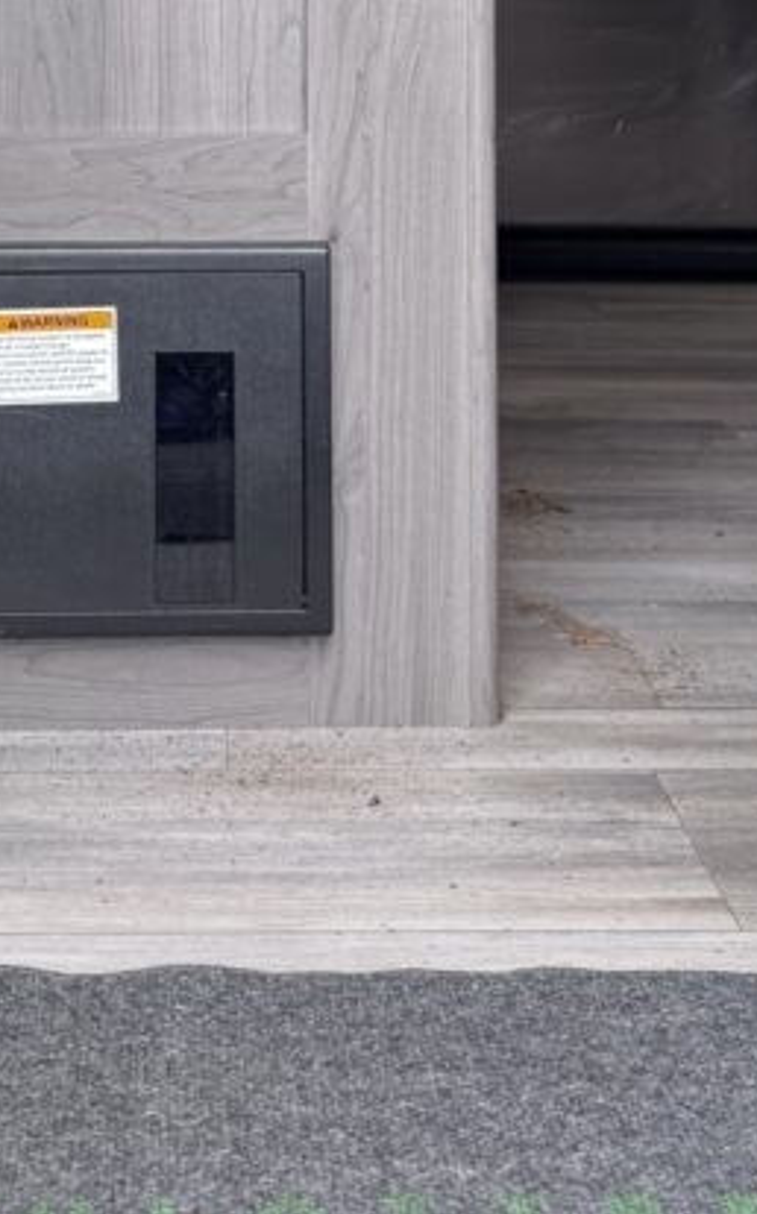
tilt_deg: -0.2
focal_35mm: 63
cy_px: -73
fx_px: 2084
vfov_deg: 29.7
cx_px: 188
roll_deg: -1.0
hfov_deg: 20.4
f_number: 1.78
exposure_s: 1/141
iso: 64
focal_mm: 6.76
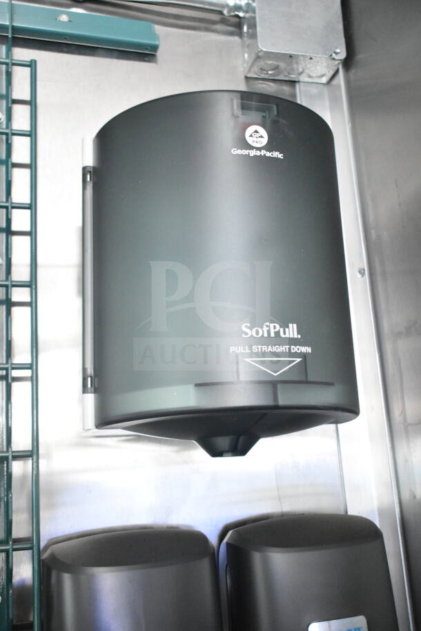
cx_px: 210
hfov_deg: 34.2
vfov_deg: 49.5
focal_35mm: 39
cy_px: 316
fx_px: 684
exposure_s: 1/40
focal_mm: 26
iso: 5600
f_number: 4
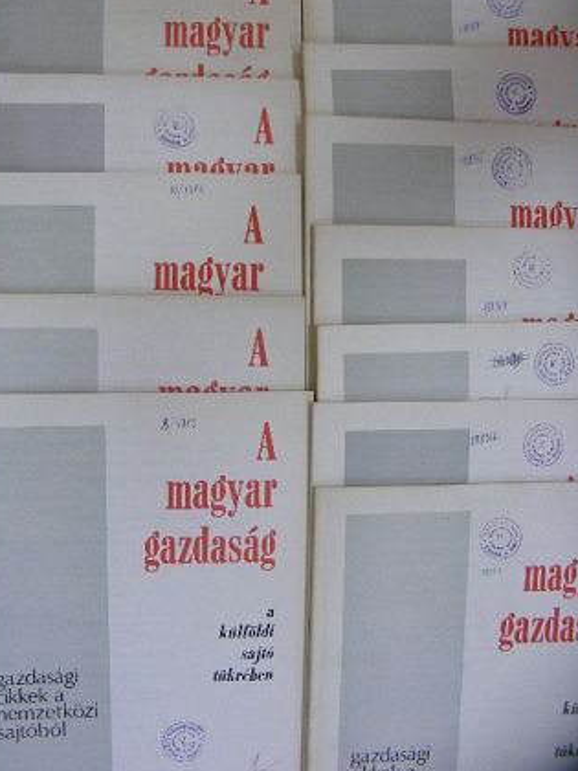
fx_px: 913
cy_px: 366
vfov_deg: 45.8
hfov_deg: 35.1
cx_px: 292
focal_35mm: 41
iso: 192
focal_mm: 6.3
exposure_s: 1/31.2
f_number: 3.5
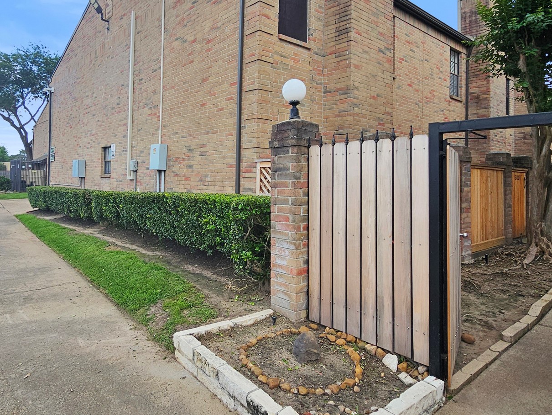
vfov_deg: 60.7
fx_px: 351
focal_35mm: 22
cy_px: 170
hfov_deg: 76.2
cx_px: 248
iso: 50
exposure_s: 1/1472
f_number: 2.2
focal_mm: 2.2
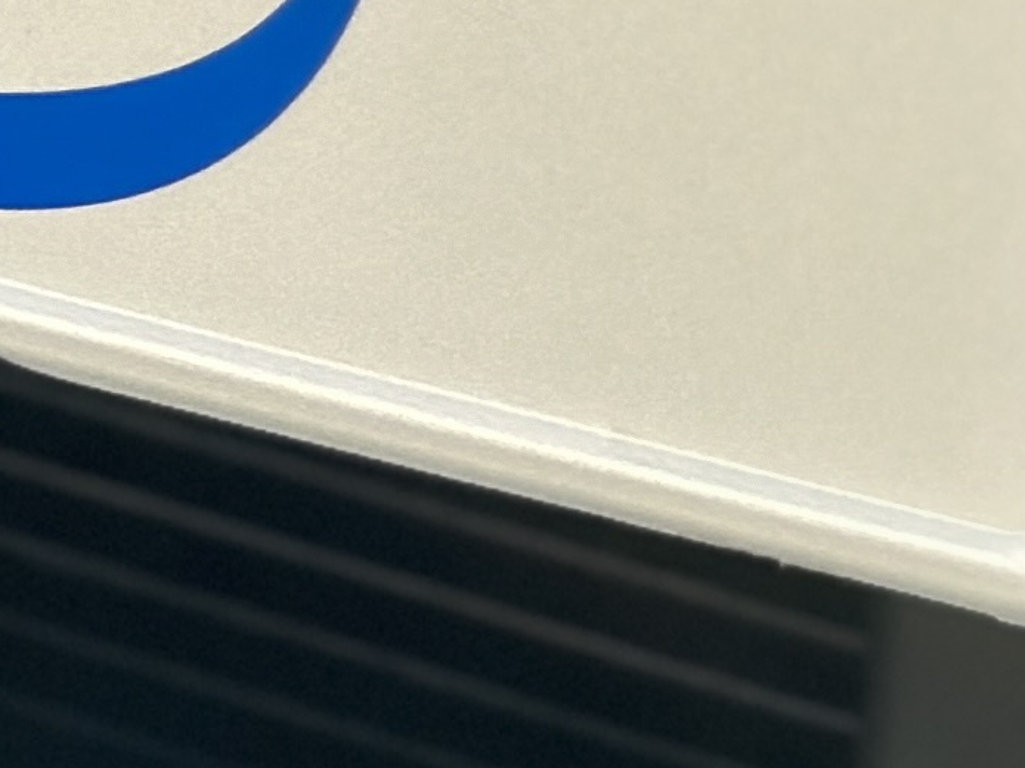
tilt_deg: -21.1
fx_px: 8258
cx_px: -1152
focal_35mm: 279
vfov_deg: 5.2
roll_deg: -0.4
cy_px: -985
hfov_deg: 6.8
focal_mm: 6.86
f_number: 1.78
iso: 80
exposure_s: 1/1453
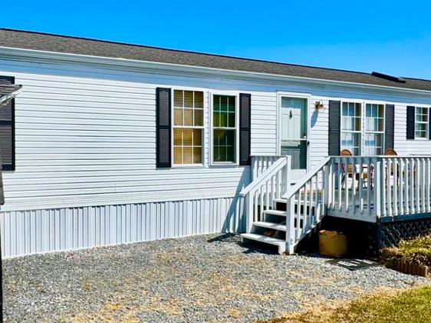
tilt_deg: -1.2
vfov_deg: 39.7
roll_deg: +0.7
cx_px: 159
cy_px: 164
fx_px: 448
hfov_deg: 50.8
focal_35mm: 36
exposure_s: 1/3906
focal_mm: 2.22
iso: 40
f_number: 2.2
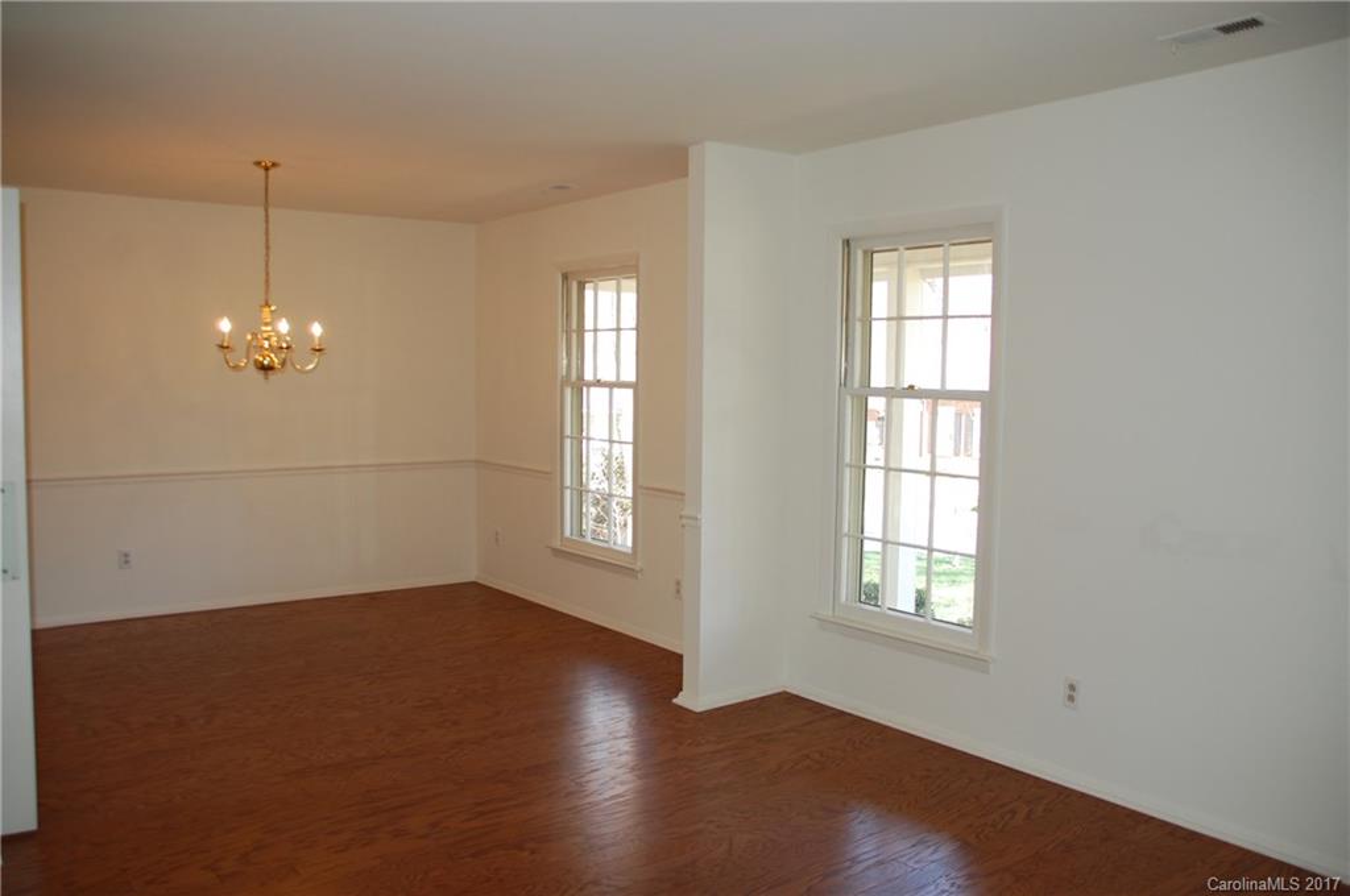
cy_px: 448
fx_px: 1011
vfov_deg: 47.8
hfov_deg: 67.4
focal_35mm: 27
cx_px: 675
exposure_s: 1/100
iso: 400
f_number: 3.5
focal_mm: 18
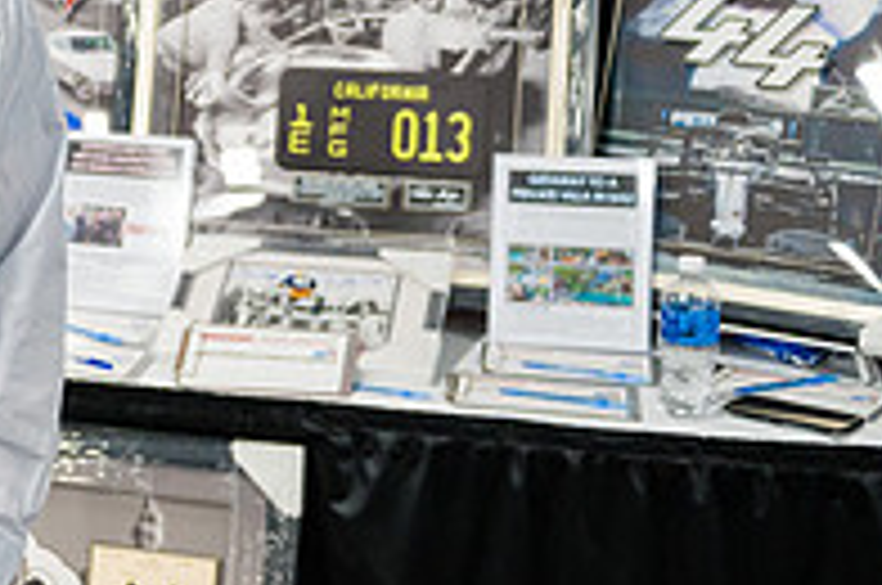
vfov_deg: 15.7
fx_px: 2104
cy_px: 72
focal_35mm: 86
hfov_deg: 21.4
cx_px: -266
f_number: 3.2
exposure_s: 1/250
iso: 3200
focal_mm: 29
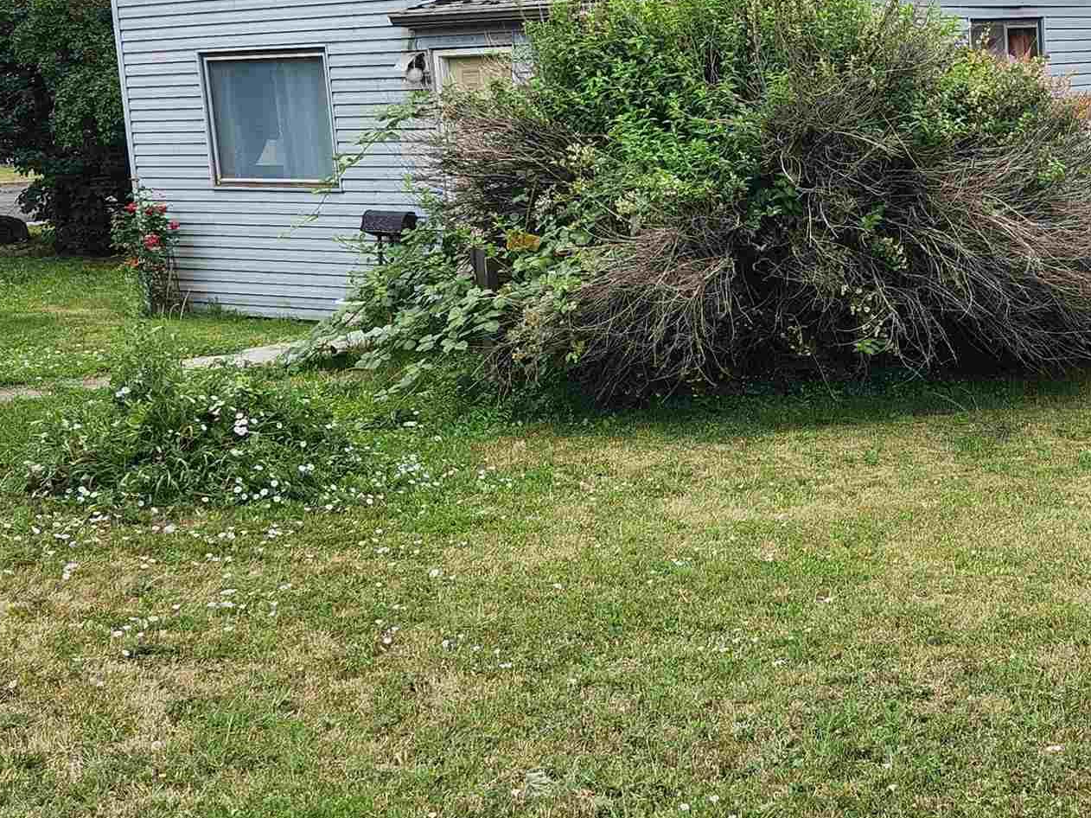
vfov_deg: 26.0
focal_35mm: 56
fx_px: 1765
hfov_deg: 32.4
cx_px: 1010
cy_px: 326
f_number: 1.8
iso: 25
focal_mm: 5.54
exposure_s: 1/249
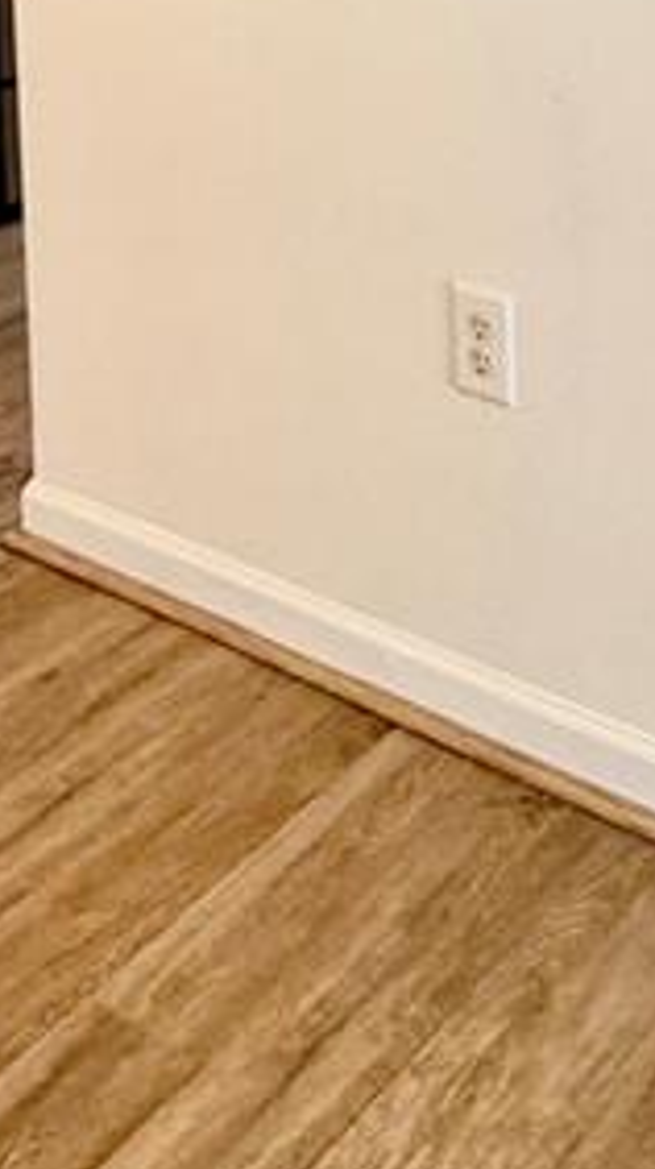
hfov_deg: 18.4
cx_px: 485
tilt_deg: -5.3
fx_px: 2013
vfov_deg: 27.1
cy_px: -361
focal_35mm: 65
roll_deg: +1.4
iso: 200
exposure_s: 1/60
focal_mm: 2.22
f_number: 2.2
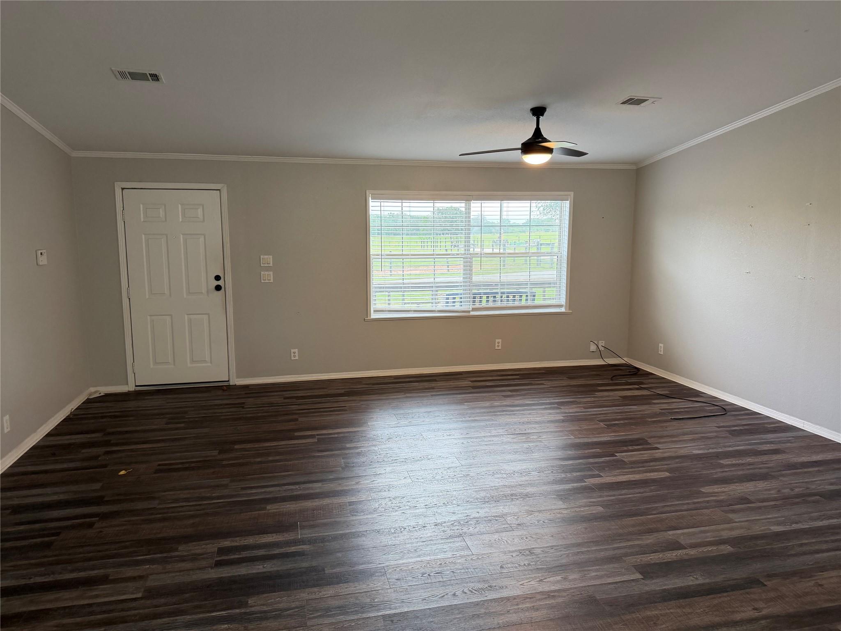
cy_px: 316
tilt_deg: -5.9
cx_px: 420
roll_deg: +0.4
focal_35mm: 24
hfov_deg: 71.6
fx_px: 583
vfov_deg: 56.8
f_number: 1.78
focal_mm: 6.76
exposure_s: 1/120
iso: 250
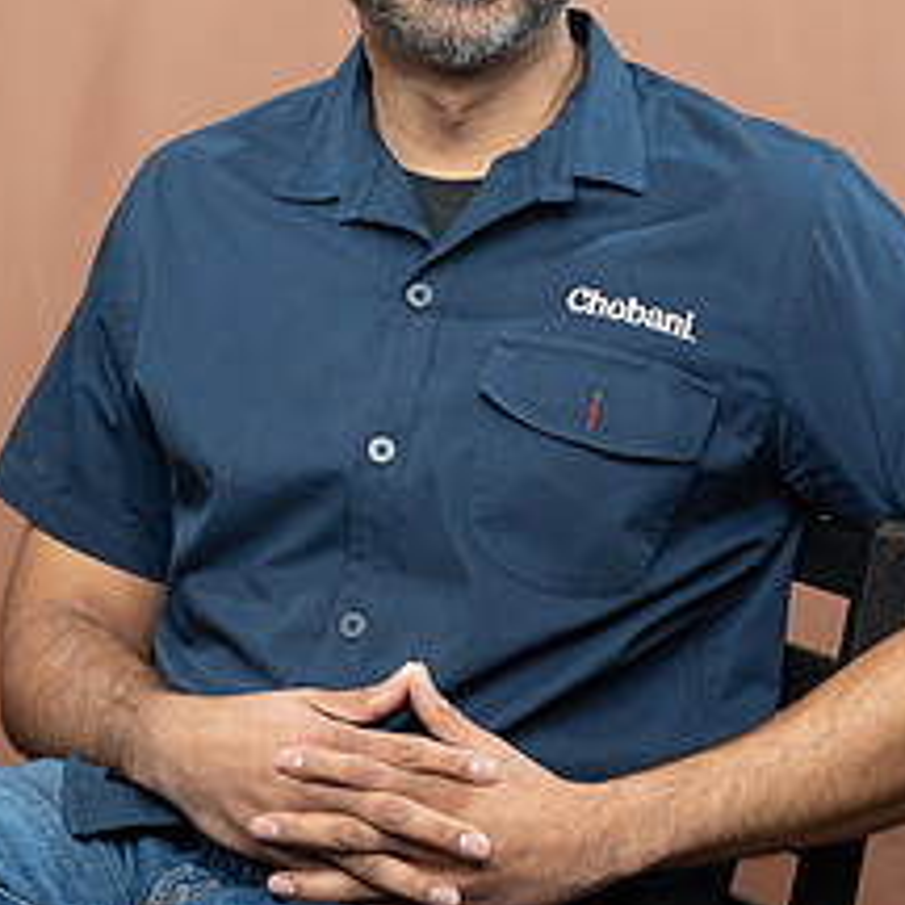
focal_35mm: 147
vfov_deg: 11.9
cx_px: 499
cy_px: 369
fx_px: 4348
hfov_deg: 11.9
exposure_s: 1/160
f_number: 4
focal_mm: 83
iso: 320
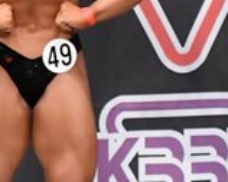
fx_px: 6268
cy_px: 48
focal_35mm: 930
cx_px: 256
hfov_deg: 2.1
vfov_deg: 1.7
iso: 6400
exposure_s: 1/400
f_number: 5.6
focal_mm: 135
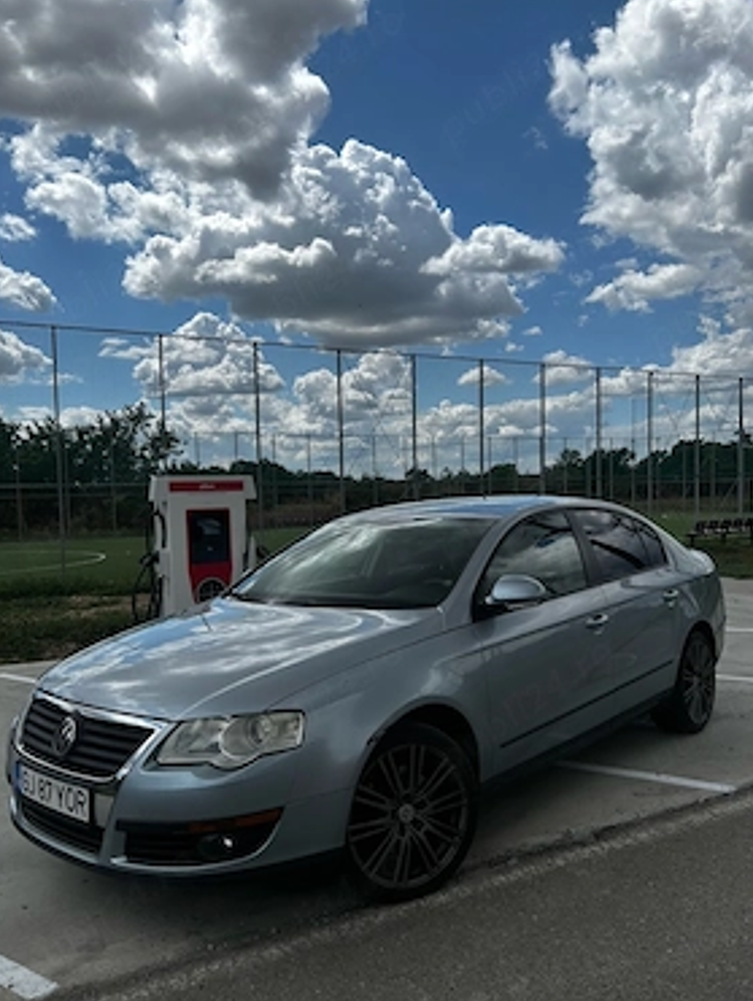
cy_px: 529
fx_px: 811
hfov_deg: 49.8
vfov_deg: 63.3
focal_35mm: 28
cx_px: 370
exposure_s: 1/6993
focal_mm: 5.7
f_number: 1.5
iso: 50
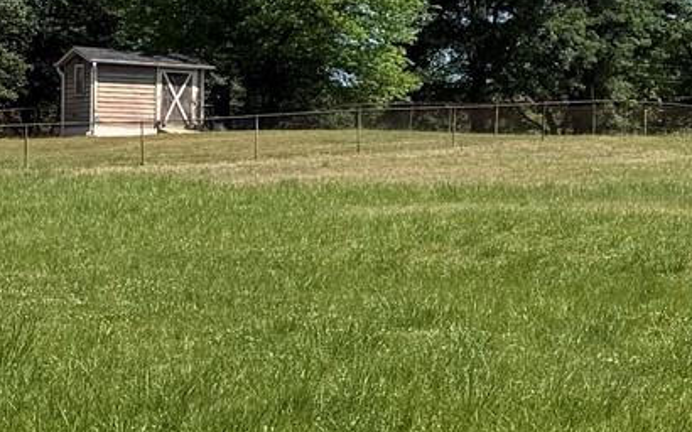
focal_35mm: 127
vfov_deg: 10.3
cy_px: 196
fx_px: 2394
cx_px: 1477
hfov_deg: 13.5
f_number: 1.78
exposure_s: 1/3759
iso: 80
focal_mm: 6.76
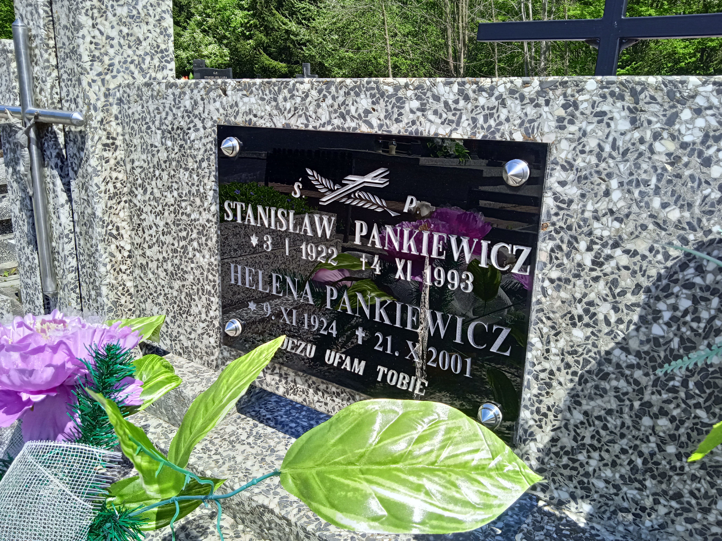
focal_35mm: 28
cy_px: 270
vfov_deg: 49.7
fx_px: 584
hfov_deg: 63.4
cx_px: 361
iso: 100
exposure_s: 1/552
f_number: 2.2
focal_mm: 3.43
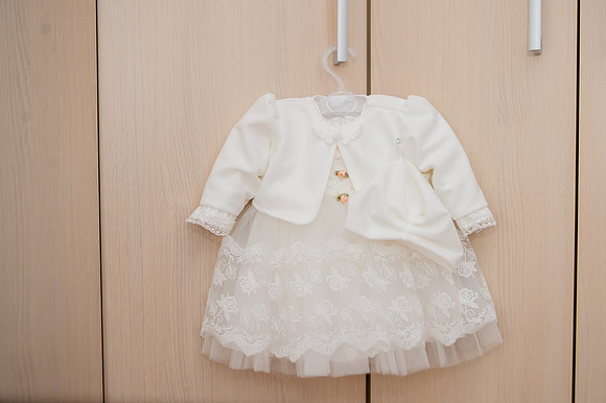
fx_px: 679
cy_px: 182
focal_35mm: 40
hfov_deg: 47.9
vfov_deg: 33.0
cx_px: 344
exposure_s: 1/250
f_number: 3.2
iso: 200
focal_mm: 35
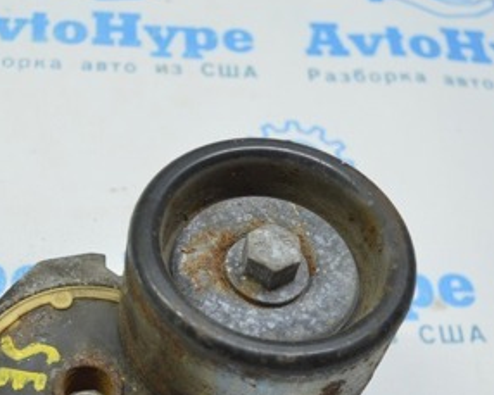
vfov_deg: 22.7
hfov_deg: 28.3
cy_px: 344
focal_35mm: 66
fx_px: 966
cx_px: 133
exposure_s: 1/60
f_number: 3.8
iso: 400
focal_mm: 21
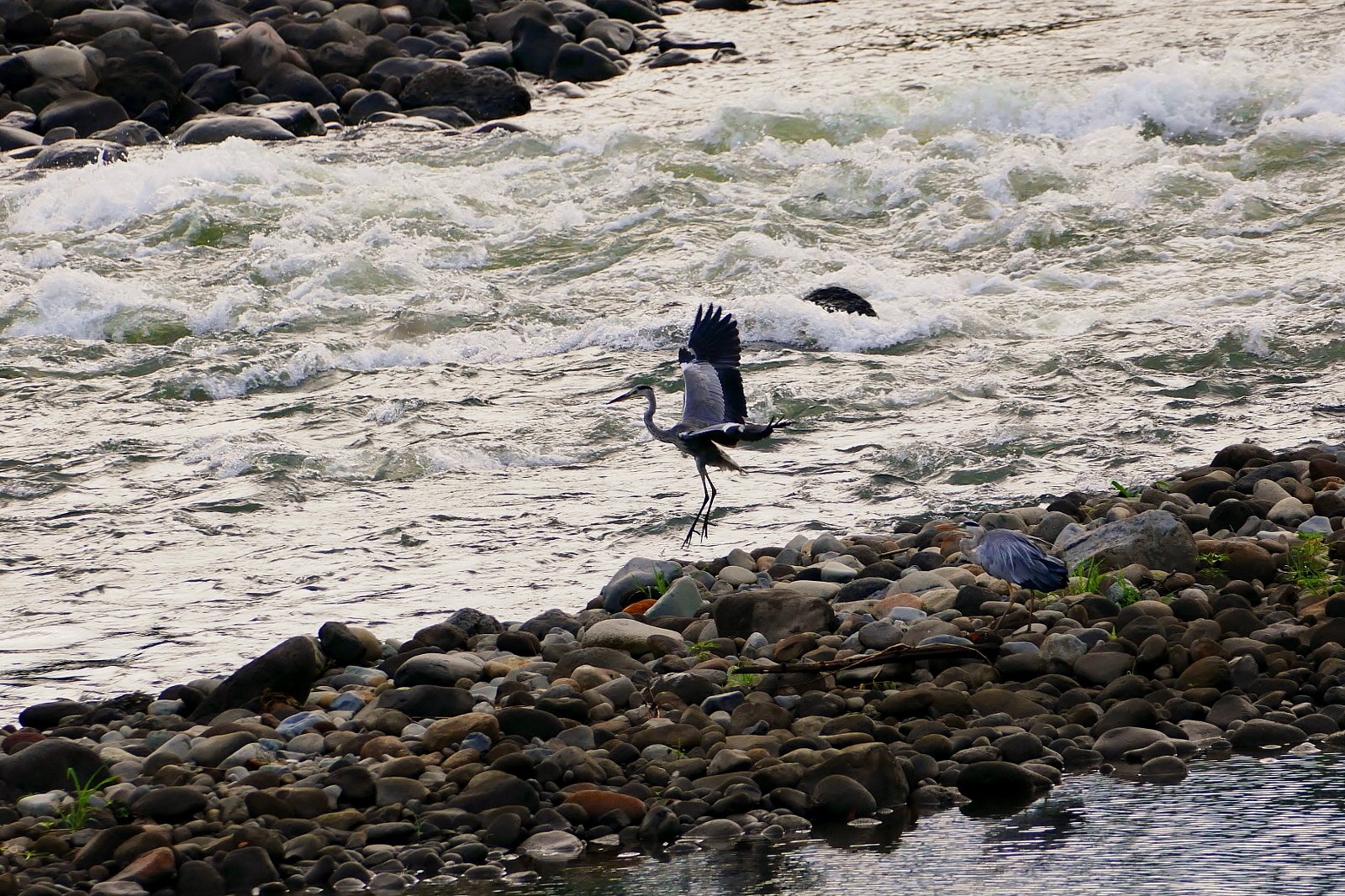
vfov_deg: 3.4
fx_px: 14945
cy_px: 448
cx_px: 672
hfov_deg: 5.2
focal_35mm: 400
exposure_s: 1/640
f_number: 4
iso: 250
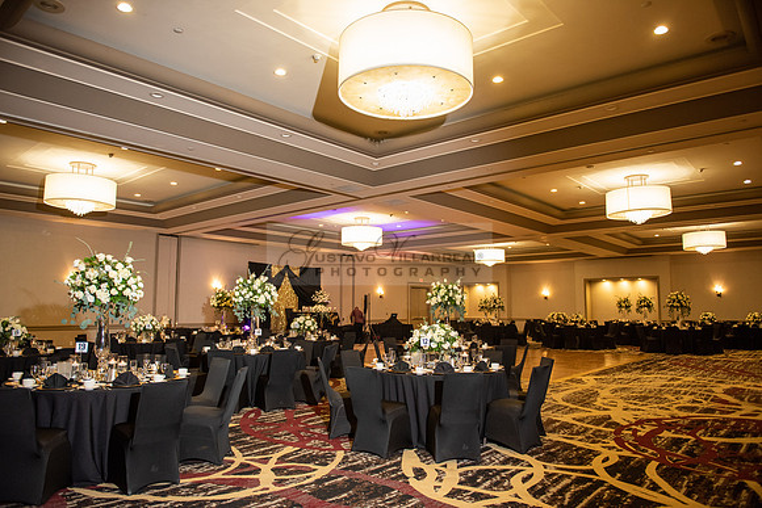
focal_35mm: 24
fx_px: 508
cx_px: 381
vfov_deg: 53.2
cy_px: 254
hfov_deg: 73.7
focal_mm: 24
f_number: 2.8
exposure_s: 1/125
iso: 1600
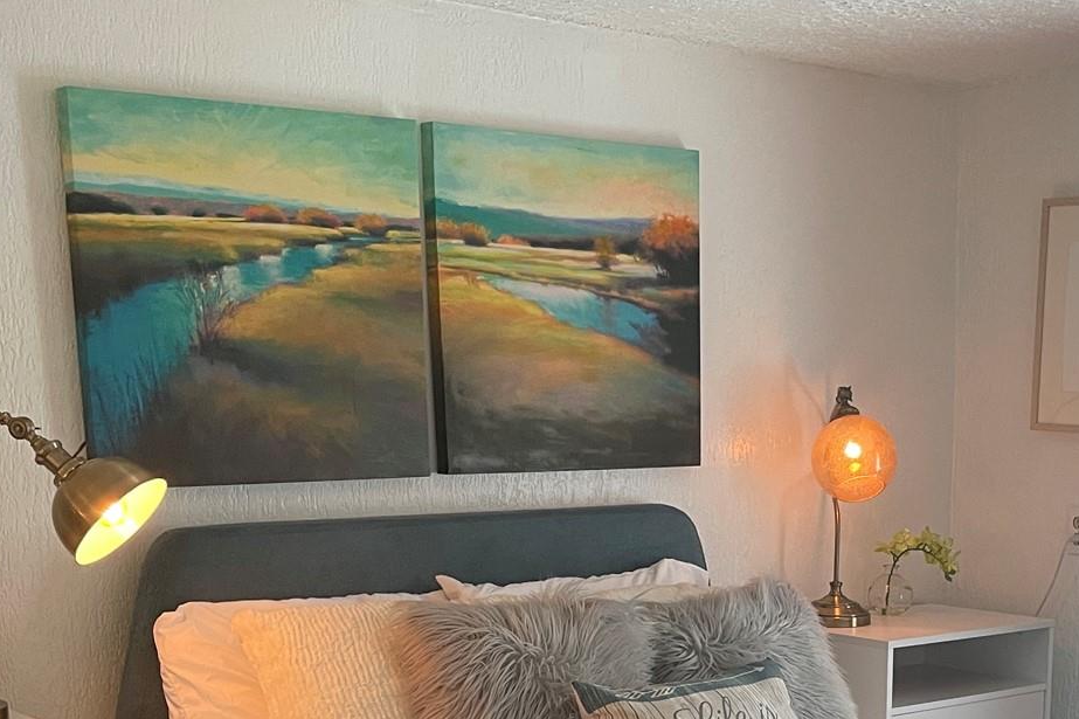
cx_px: 755
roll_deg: -0.5
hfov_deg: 33.0
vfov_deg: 21.5
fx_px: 1798
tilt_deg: -11.8
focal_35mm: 60
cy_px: 776
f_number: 1.6
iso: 100
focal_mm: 4.2
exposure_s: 1/60
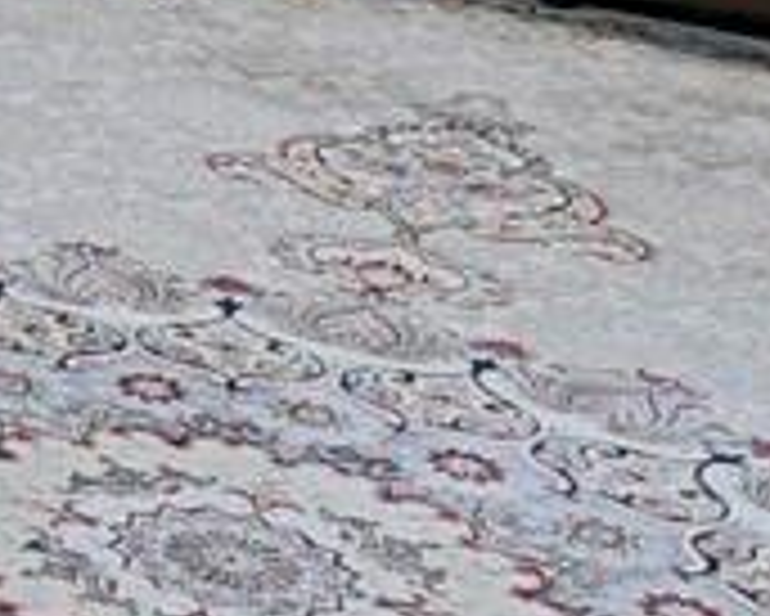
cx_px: -1772
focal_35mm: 149
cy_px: -1263
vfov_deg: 8.6
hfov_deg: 9.3
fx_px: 3398
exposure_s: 1.6
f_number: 8
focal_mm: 17
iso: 250
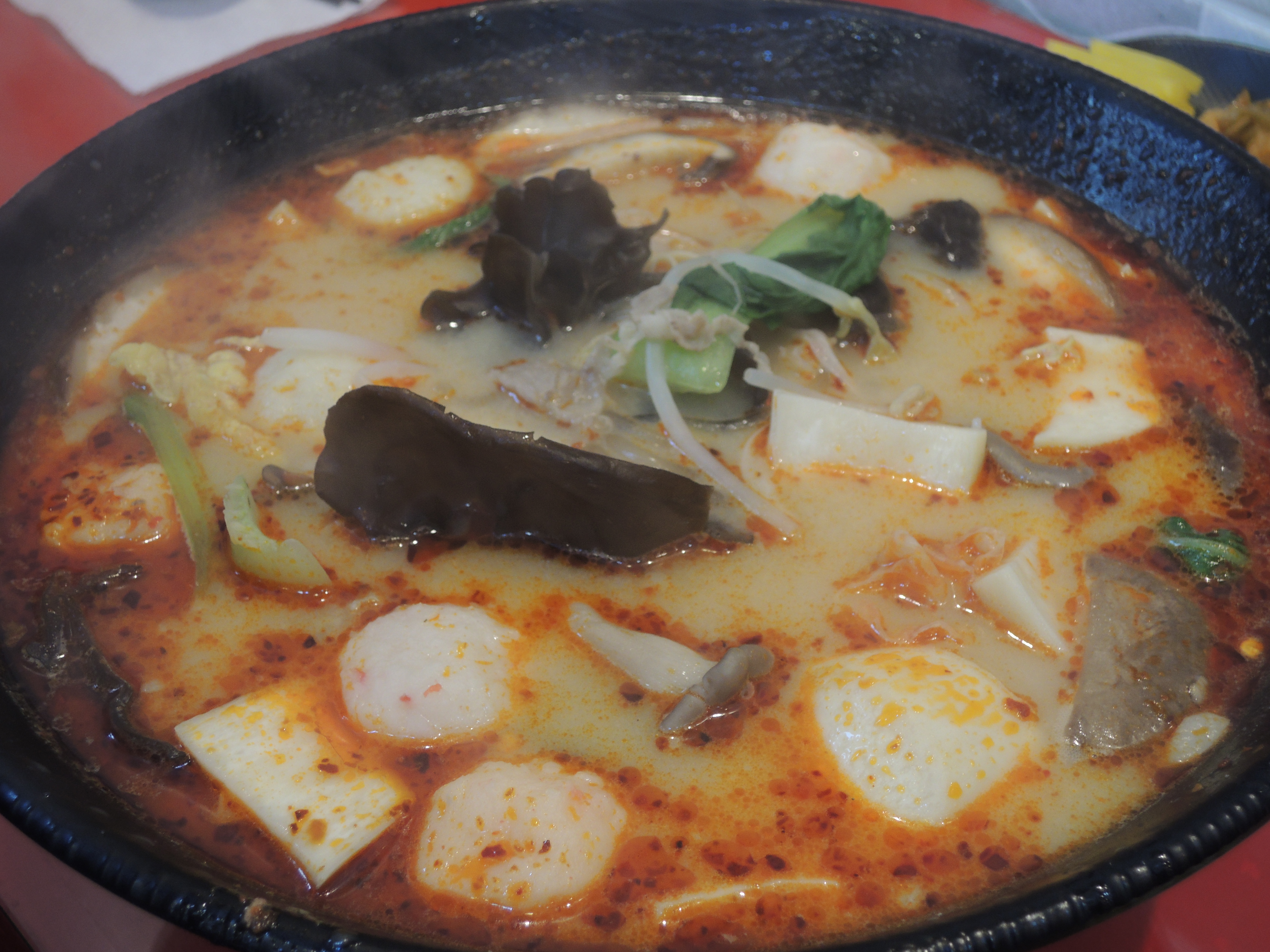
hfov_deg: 34.9
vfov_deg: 26.6
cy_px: 476
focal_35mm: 55
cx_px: 635
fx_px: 2018
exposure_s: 1/50
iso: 200
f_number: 4
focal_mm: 9.9
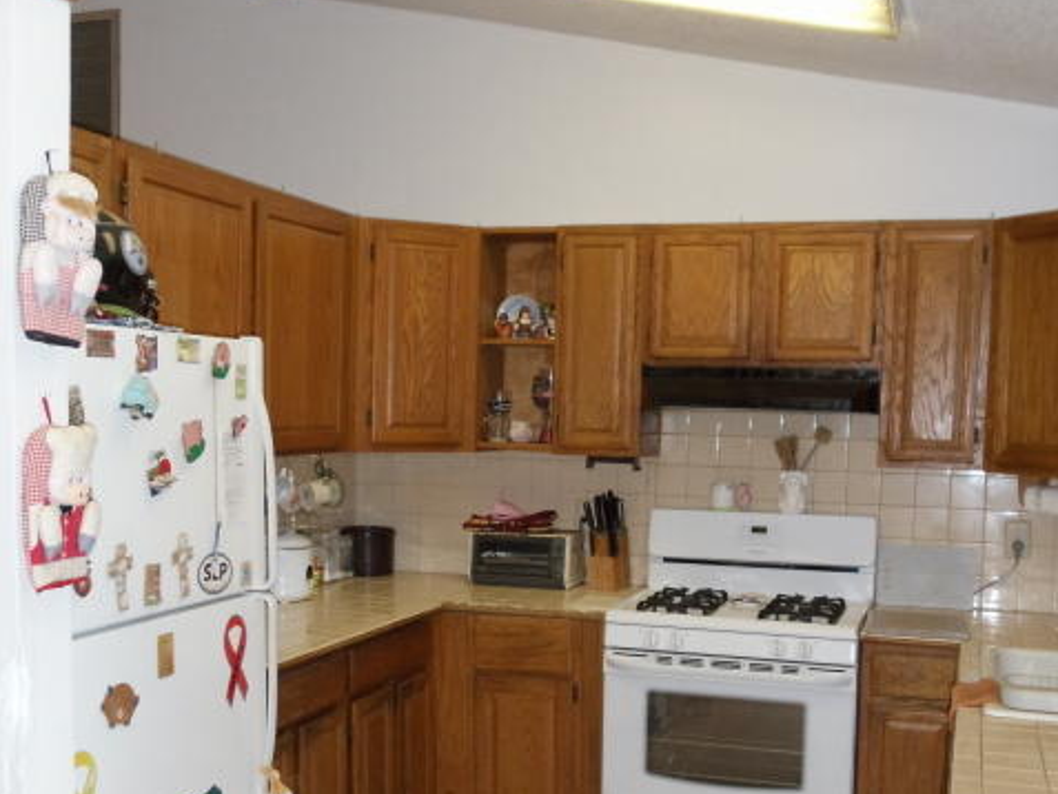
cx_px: 530
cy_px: 486
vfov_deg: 24.8
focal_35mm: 59
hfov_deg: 32.7
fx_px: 1804
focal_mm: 6
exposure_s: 1/30
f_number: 3.5
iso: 400
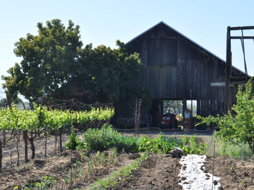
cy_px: 95
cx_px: 130
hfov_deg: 23.8
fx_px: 602
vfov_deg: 18.0
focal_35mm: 82
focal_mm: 50
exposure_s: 1/250
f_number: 8
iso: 200
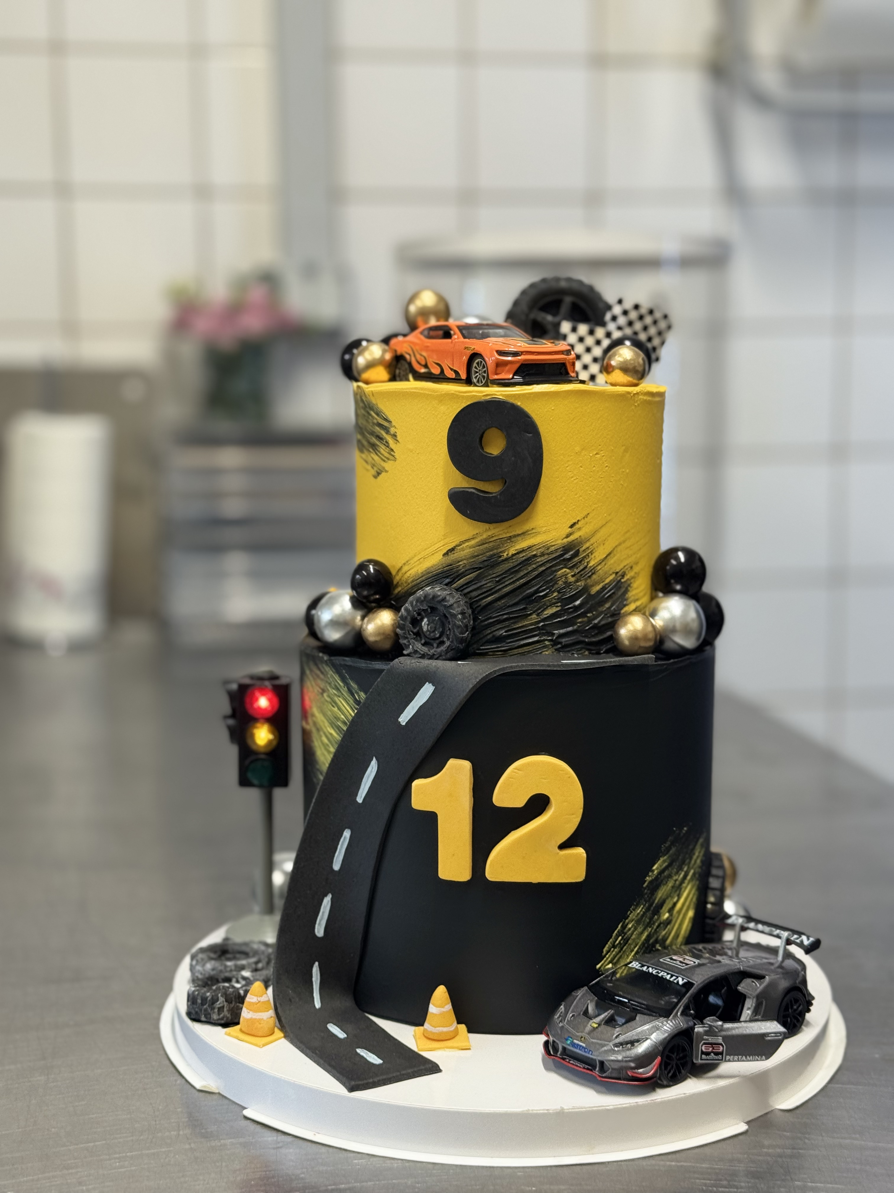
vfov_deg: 39.7
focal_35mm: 48
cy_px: 596
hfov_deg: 30.3
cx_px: 447
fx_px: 1653
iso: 125
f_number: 1.78
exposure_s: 1/50
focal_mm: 6.76
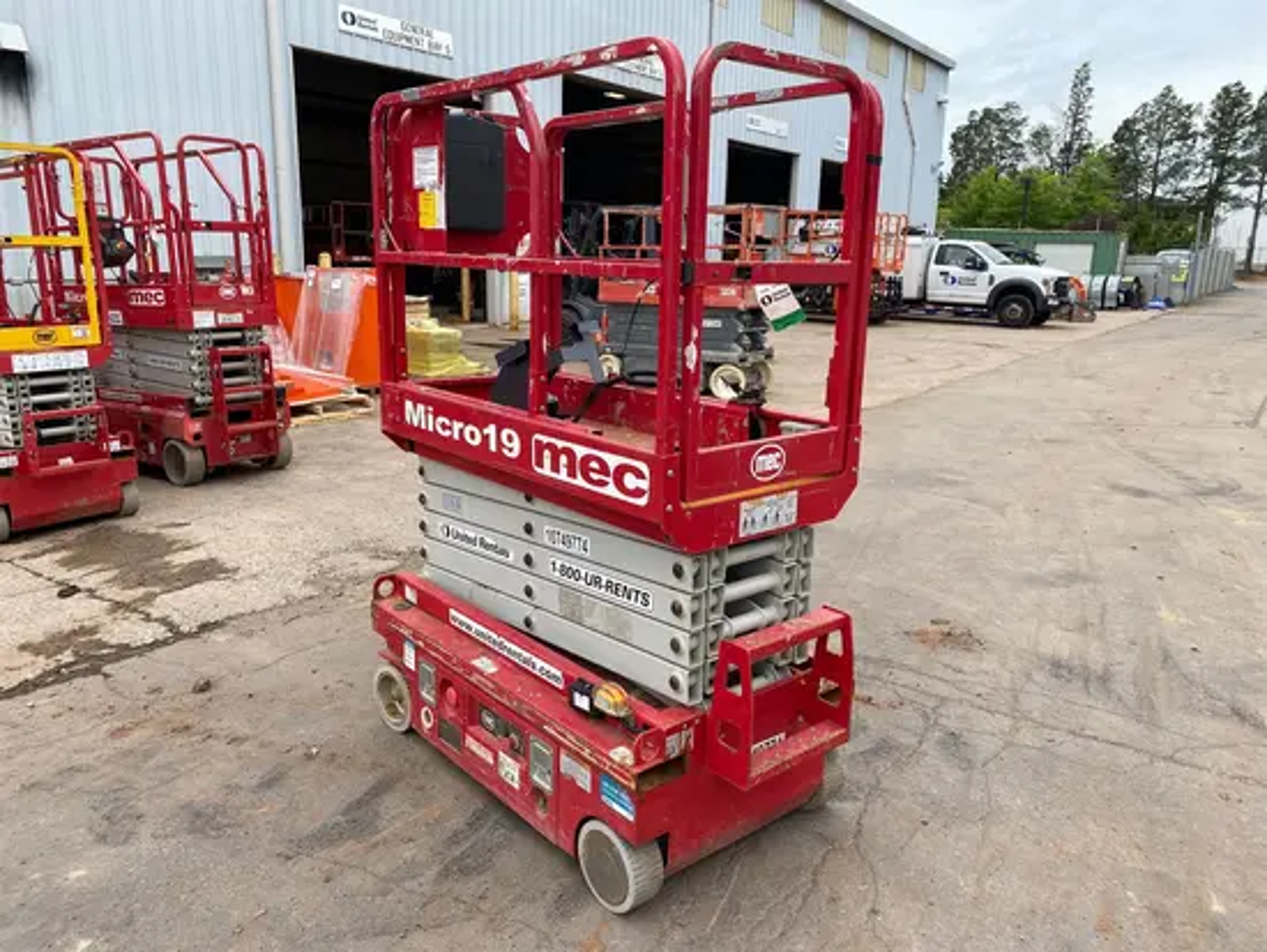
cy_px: 476
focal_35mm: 26
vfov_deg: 53.1
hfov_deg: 67.3
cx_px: 634
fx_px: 952
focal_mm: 4.25
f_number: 1.8
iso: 32
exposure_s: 1/651
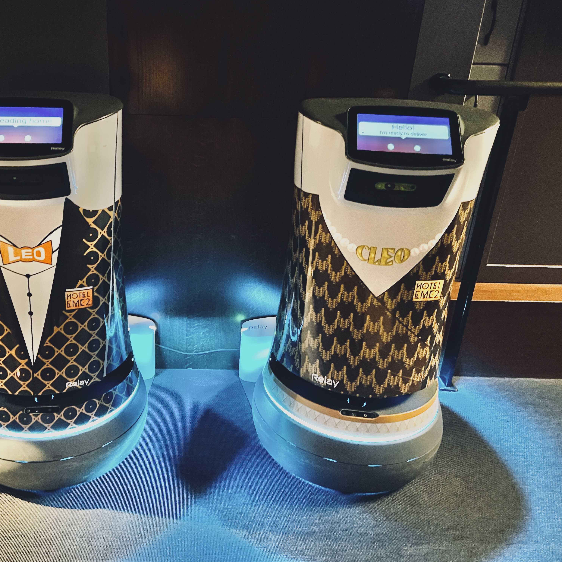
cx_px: 188
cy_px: 282
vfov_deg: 52.5
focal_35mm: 31
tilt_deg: -24.2
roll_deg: -1.3
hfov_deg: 51.6
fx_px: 569
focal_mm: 5.7
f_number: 1.5
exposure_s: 1/24
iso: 1000
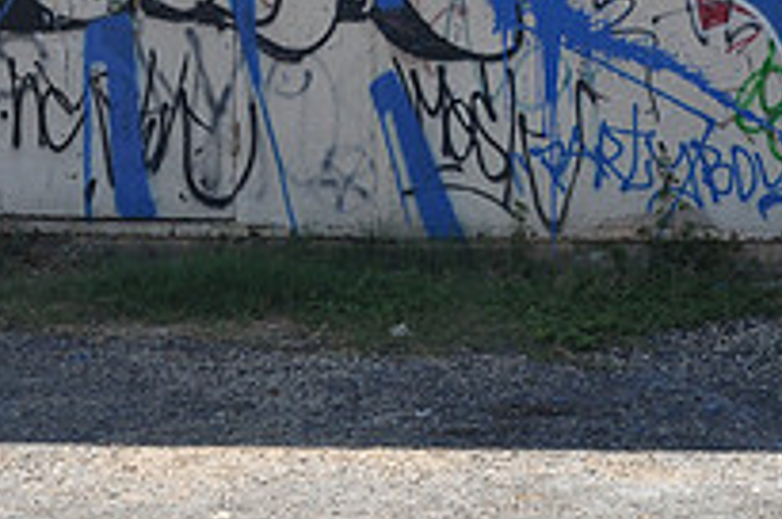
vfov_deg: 13.1
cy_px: -59
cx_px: 645
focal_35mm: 102
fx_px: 2212
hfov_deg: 19.8
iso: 200
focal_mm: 24
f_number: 7.1
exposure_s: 1/200
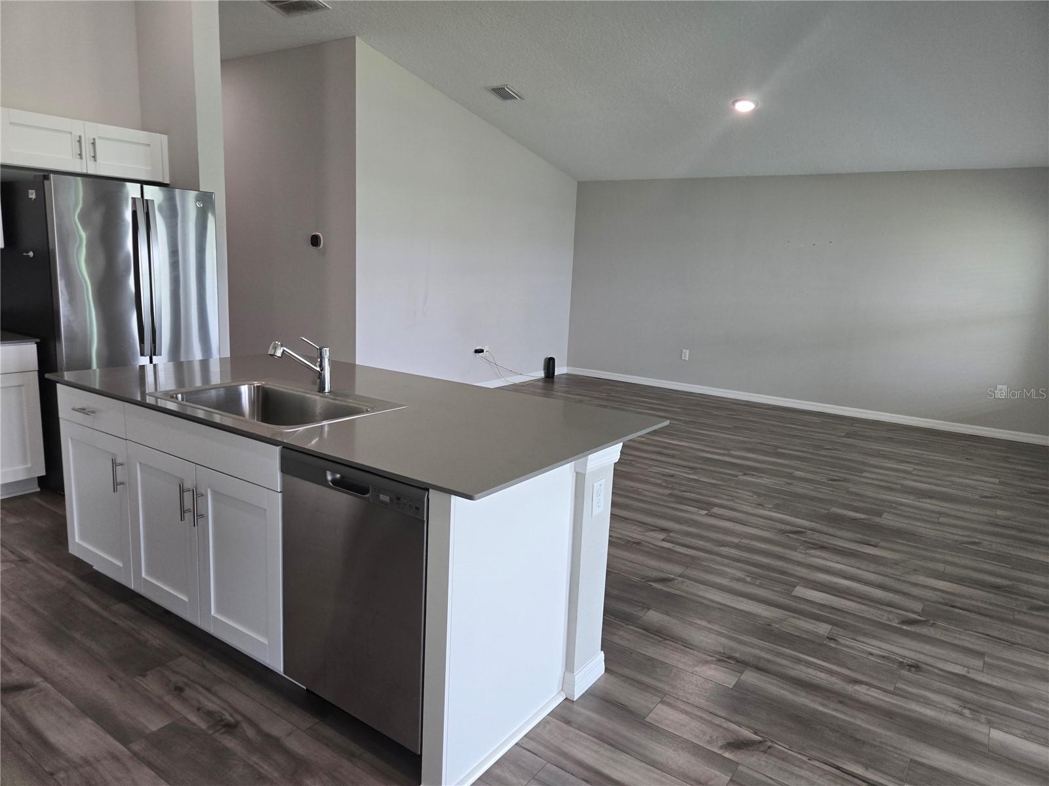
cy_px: 393
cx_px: 524
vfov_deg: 58.9
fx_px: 697
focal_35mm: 23
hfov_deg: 73.9
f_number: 1.8
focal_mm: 5.4
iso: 160
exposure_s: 1/120
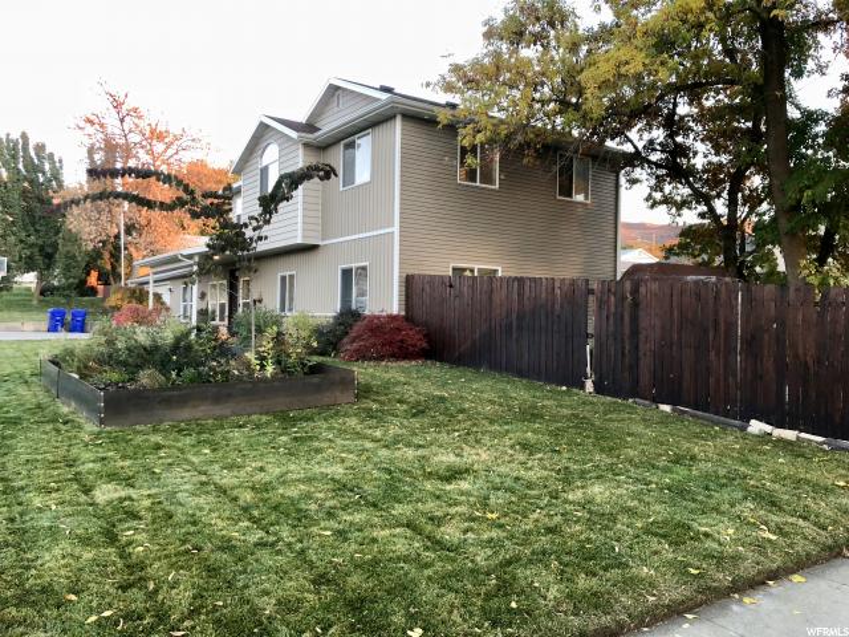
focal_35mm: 28
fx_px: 687
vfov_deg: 49.7
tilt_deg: +1.5
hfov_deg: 63.4
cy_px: 318
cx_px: 424
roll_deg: -0.4
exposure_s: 1/24
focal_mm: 4
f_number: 1.8
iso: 40
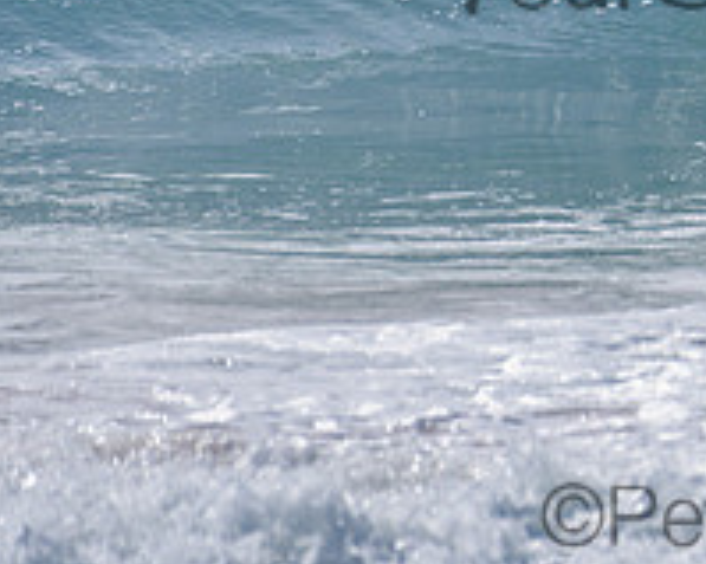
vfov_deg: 0.9
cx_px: 1047
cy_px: -227
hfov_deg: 1.2
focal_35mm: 1674
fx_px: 34961
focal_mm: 500
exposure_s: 1/2000
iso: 72
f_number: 5.6
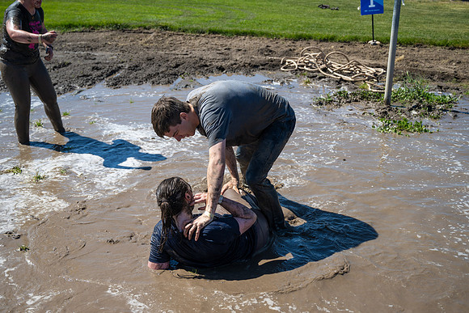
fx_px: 560
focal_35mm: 43
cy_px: 156
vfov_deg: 31.2
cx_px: 234
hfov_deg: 45.4
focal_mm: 43
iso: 100
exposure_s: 1/1250
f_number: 4
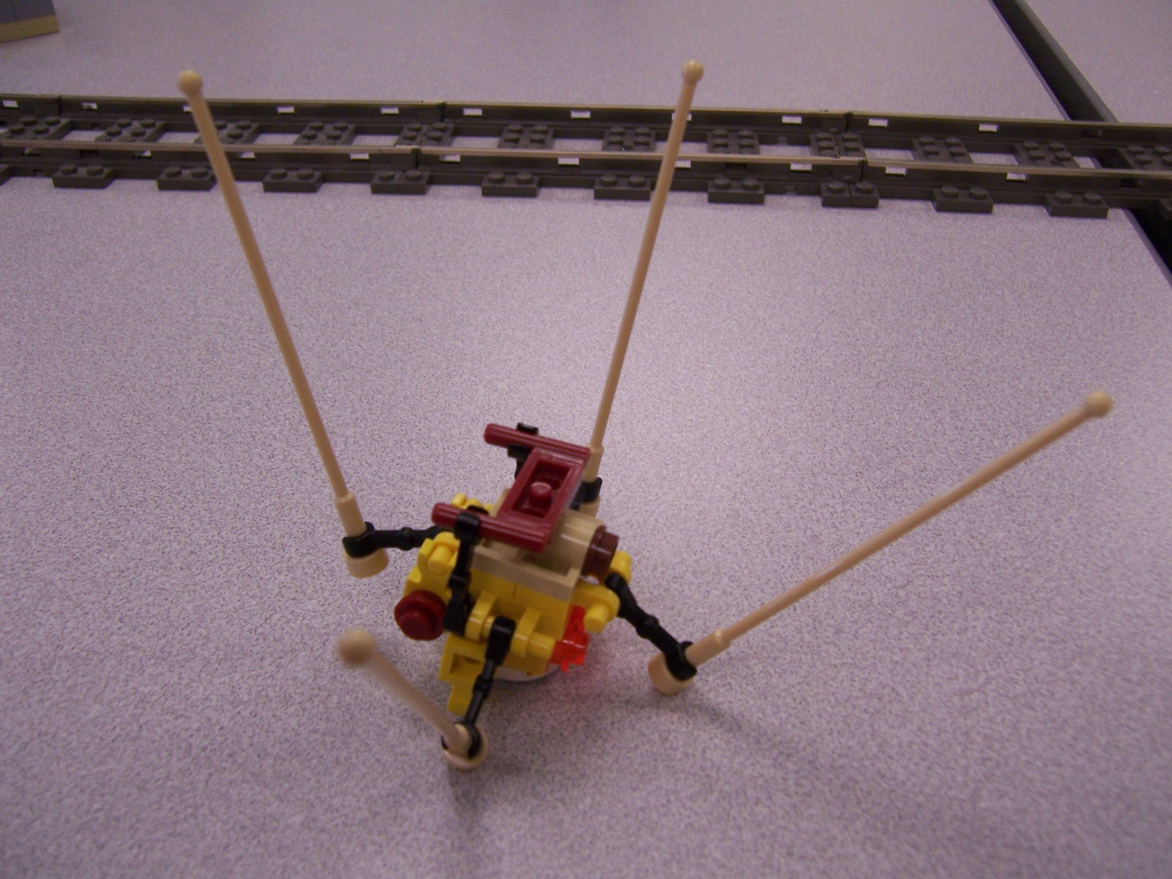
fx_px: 1117
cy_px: 440
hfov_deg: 55.4
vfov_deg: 42.9
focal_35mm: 33
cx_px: 586
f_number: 3.4
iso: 140
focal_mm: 5.5
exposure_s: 1/30
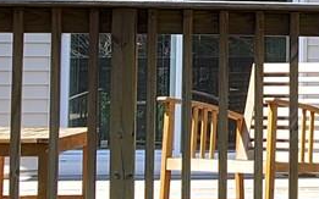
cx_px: 396
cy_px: 13
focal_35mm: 108
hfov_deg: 18.2
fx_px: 939
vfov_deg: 12.0
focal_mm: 1.8
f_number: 2.2
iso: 50
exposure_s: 1/374
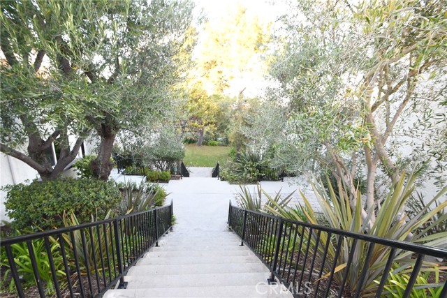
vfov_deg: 77.4
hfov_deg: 100.4
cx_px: 224
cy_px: 149
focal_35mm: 15
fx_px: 186
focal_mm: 10
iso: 1000
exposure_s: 1/60
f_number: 6.3
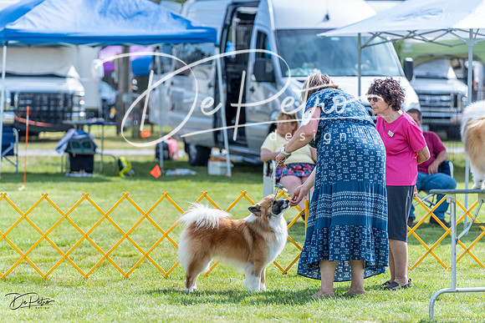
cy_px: 162
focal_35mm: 186
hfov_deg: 11.1
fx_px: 2506
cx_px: 242
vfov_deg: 7.4
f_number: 4.5
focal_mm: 186
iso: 400
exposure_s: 1/1600
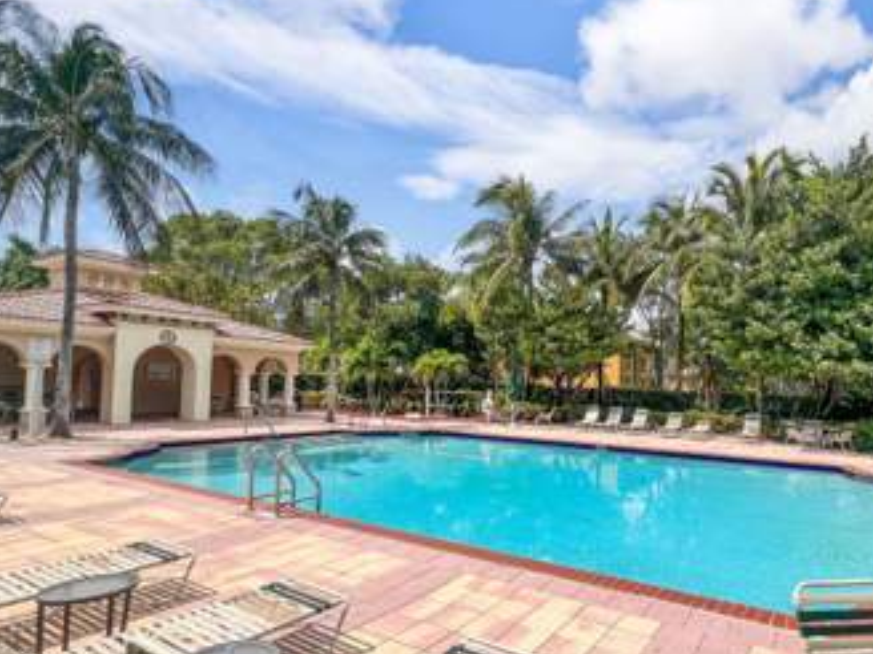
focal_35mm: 19
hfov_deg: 82.1
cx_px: 575
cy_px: 358
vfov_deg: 68.5
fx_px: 479
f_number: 1.8
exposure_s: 1/1845
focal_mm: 1.57
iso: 32
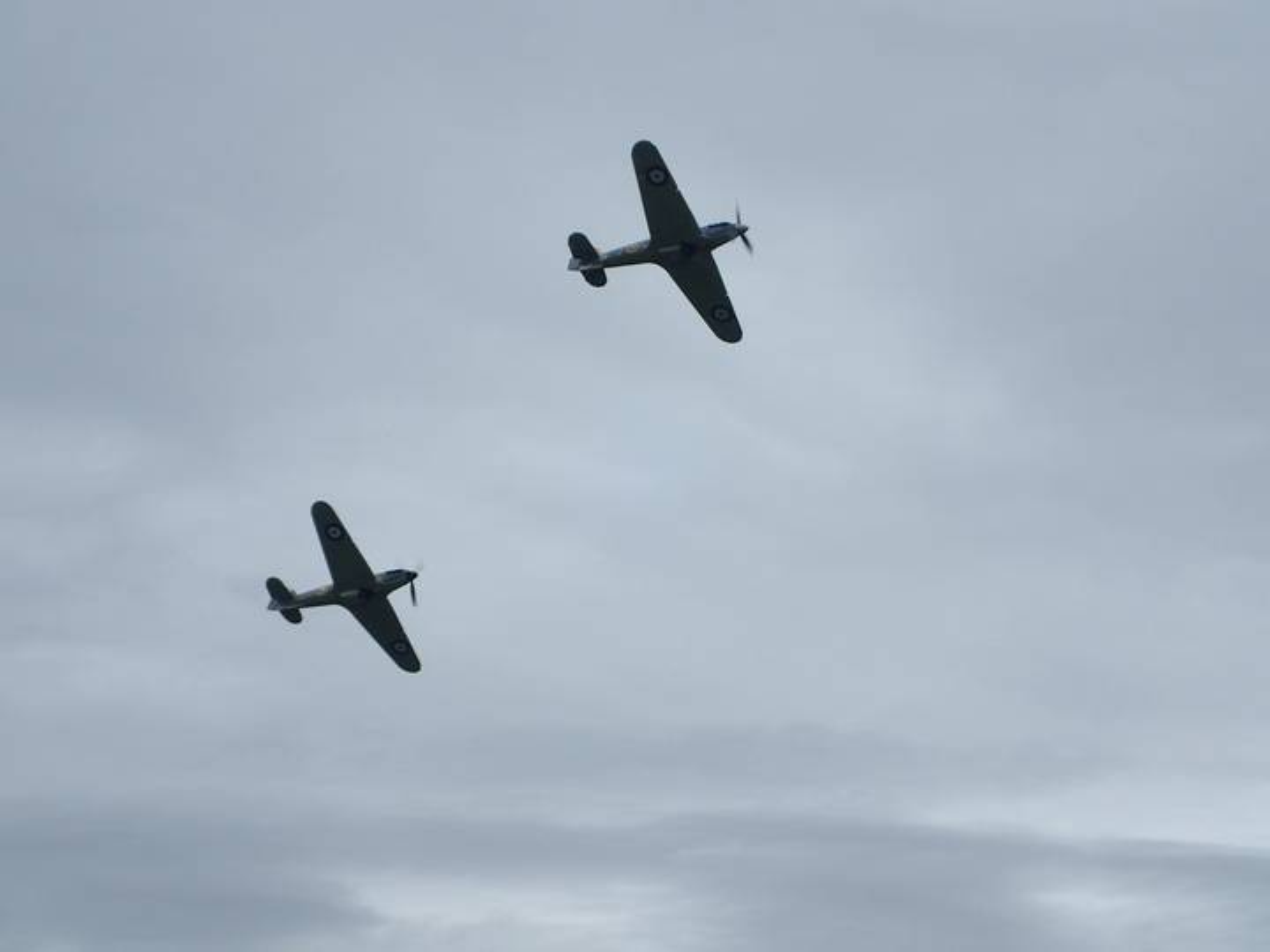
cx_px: 635
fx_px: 3669
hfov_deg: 19.6
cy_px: 476
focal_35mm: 100
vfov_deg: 14.8
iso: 100
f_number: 6.3
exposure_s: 1/320
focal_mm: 18
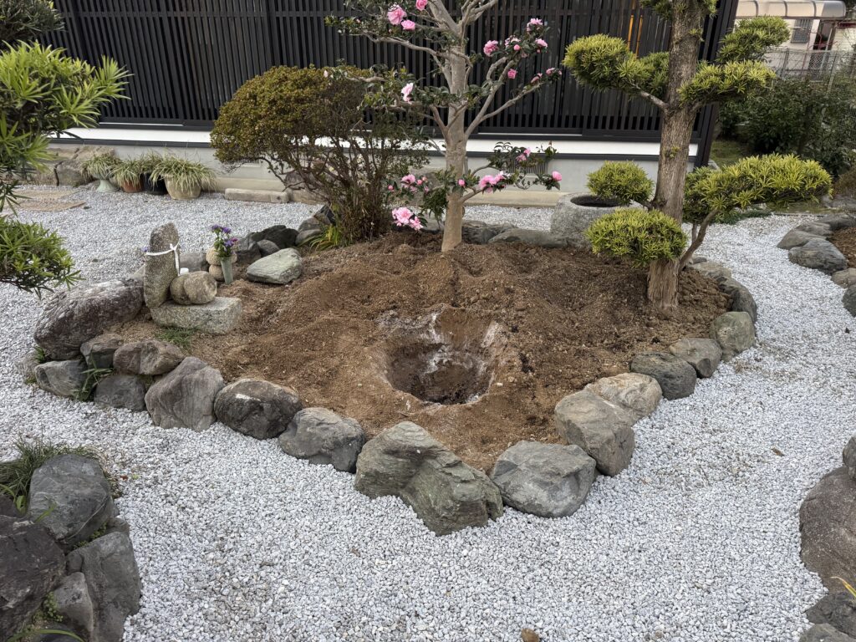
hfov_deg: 71.6
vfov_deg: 56.8
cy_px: 321
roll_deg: +0.4
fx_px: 593
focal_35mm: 24
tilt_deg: -25.2
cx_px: 428
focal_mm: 6.76
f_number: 1.78
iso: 400
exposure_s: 1/60
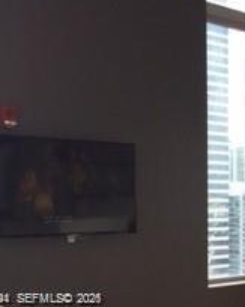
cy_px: 299
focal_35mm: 89
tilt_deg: -6.6
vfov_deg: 20.9
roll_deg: -1.4
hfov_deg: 16.4
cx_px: 313
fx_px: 807
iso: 32
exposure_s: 1/145
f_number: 2.2
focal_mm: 4.15
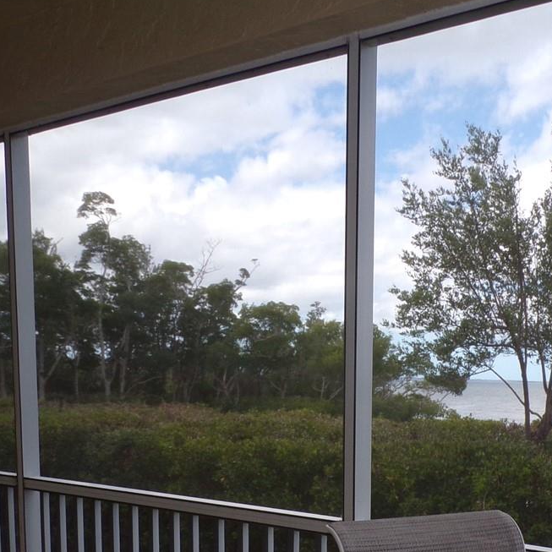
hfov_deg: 32.3
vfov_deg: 31.6
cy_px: 468
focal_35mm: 52
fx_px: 938
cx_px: 402
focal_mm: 4.3
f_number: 5.8
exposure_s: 1/100
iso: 80
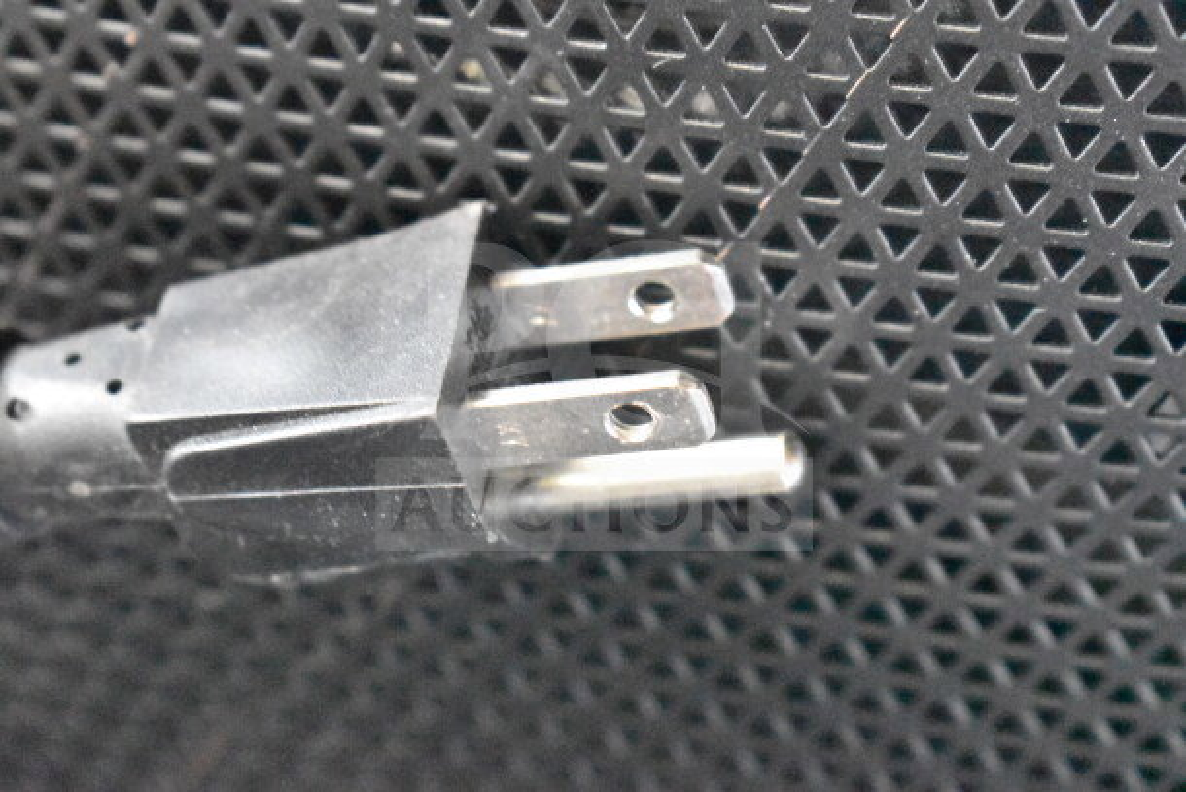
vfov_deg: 16.6
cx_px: 593
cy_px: 396
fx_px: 2718
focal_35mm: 82
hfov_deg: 24.6
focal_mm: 55
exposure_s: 1/50
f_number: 5.6
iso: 25600
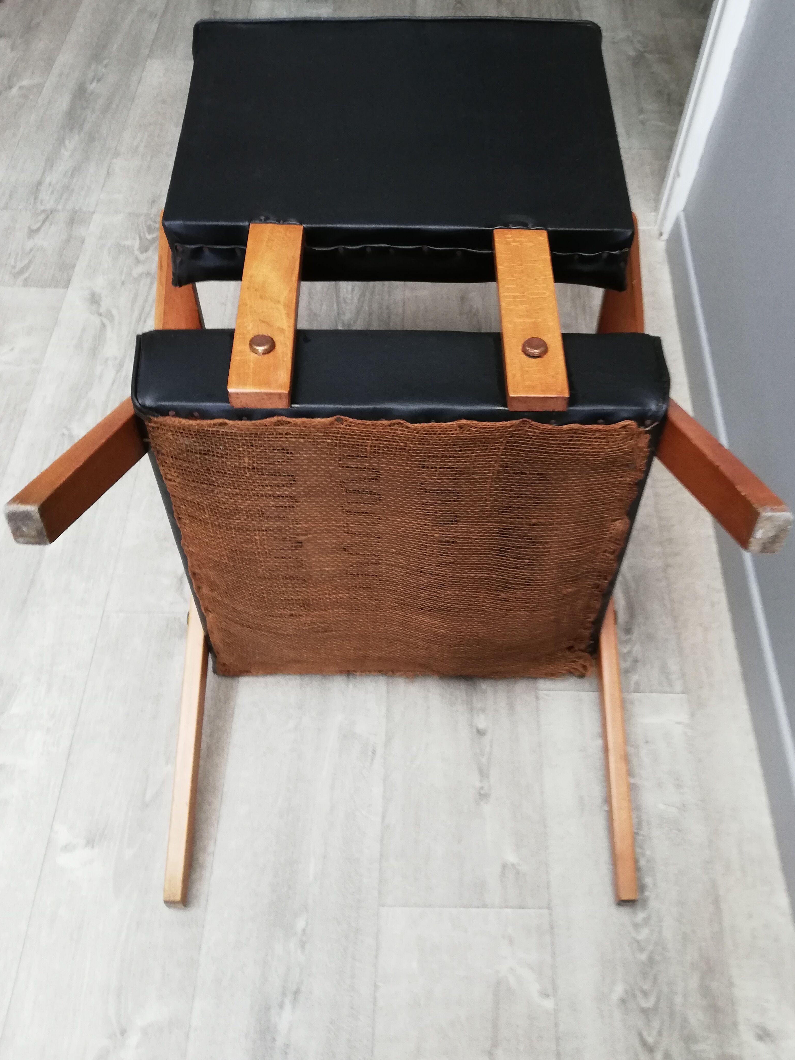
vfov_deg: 61.6
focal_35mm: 29
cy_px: 488
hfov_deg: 48.2
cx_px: 429
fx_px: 888
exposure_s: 1/33.3
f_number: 2.2
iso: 250
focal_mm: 3.81
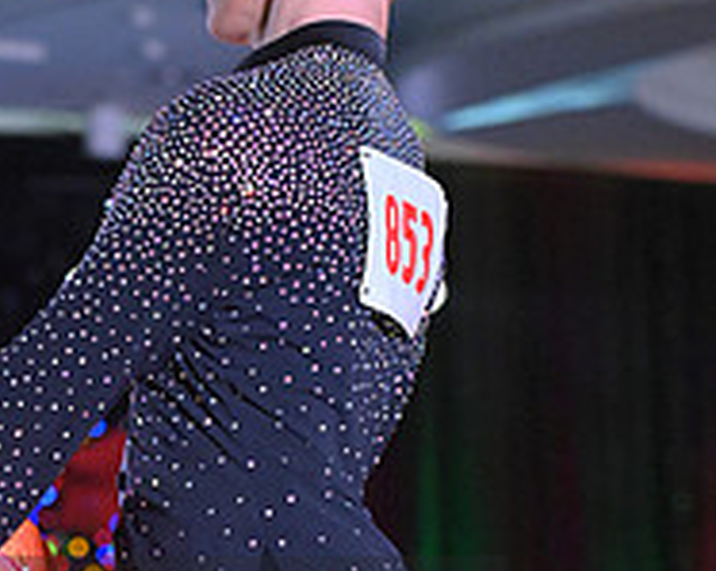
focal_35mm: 286
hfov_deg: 6.7
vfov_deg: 5.4
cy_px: 686
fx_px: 6051
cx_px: -21
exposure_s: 1/400
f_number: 5
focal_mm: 98
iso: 5000
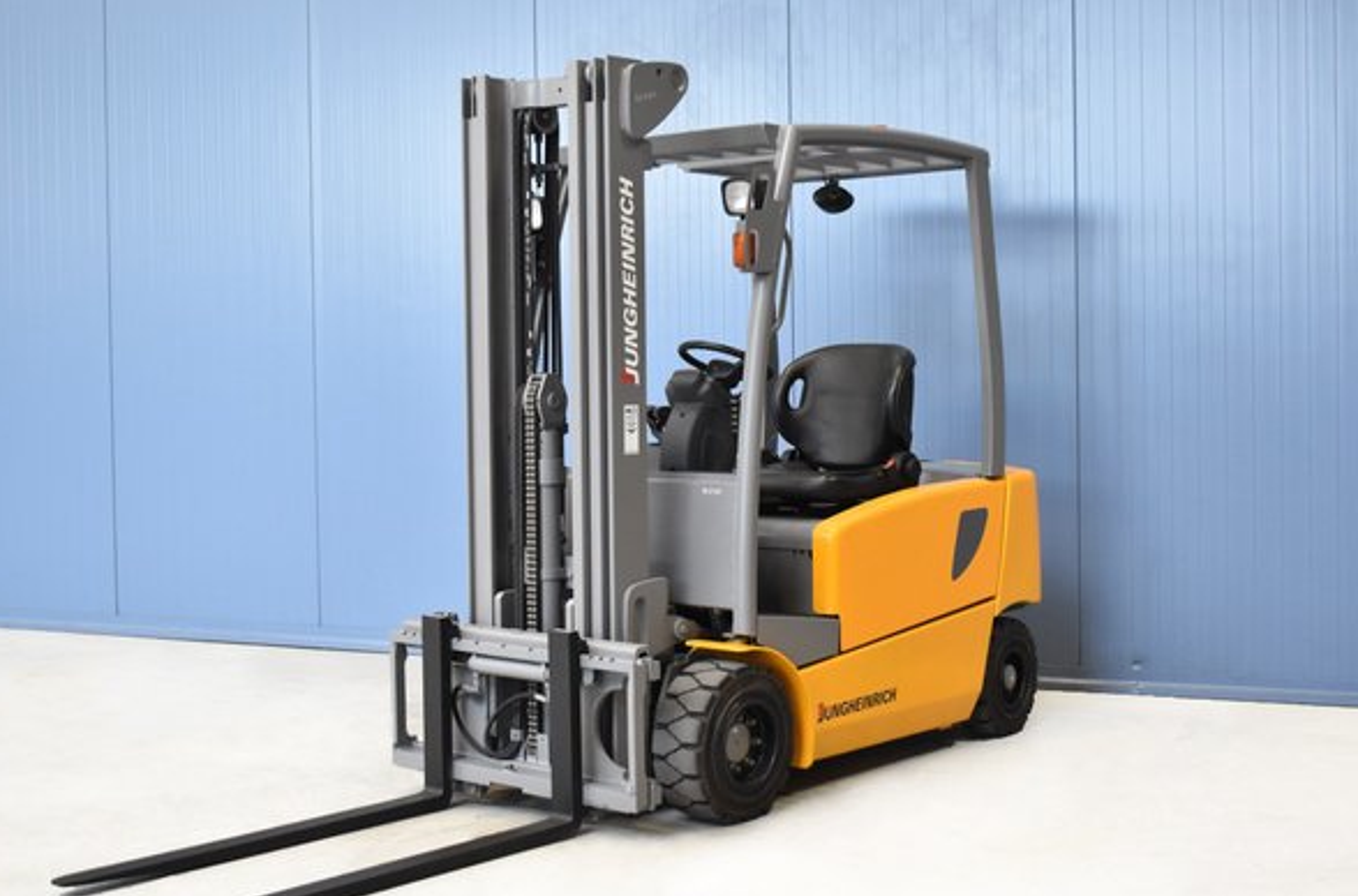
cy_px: 428
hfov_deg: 40.5
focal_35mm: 49
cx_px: 711
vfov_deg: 27.3
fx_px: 1842
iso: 1600
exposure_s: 1/160
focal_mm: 30
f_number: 4.5
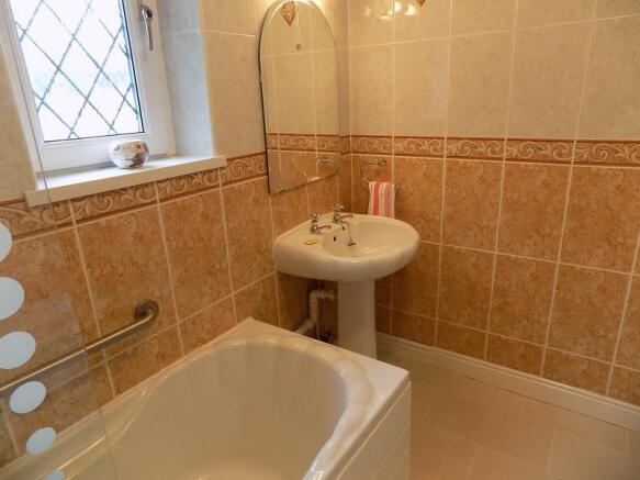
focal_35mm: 23
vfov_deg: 58.9
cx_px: 320
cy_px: 240
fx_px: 425
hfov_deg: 73.9
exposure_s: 1/30
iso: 140
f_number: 3.1
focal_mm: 4
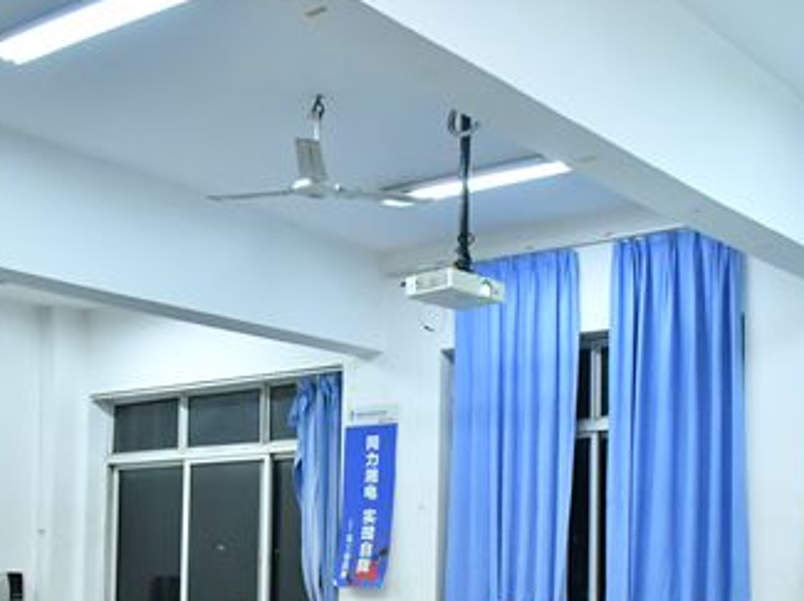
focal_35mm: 56
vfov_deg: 25.3
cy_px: 533
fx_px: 1299
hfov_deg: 34.3
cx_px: 473
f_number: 5
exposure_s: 1/160
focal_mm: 18
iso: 5000
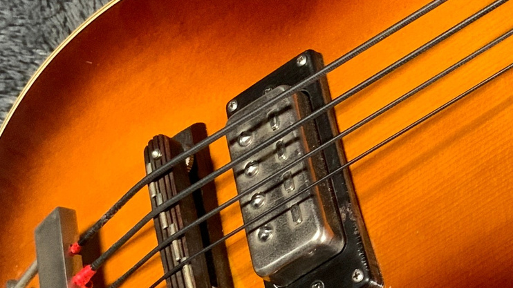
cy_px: 124
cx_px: 603
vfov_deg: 11.1
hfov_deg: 18.7
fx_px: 1482
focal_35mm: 109
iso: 64
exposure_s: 1/78
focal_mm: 3
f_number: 1.8
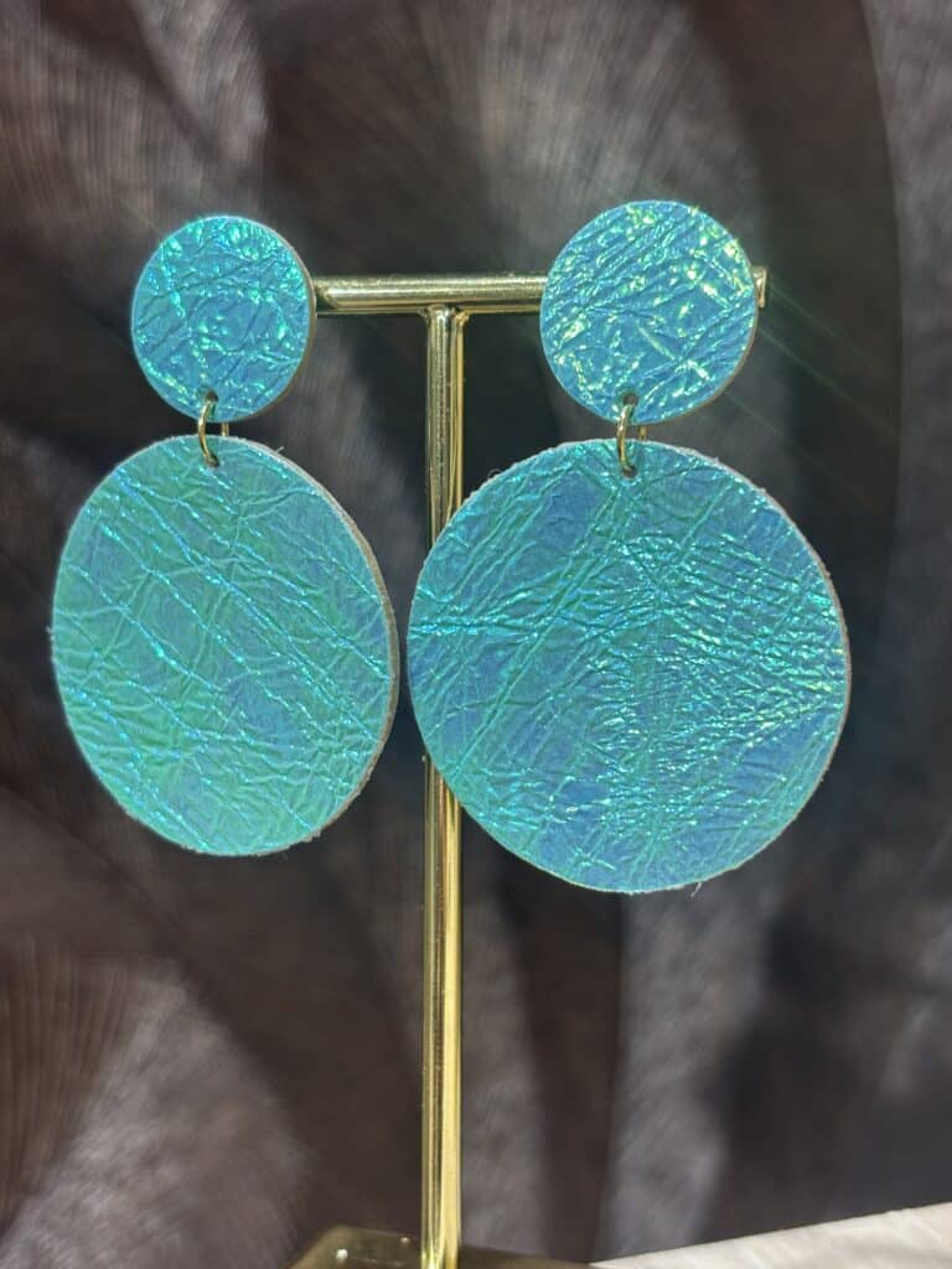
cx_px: 476
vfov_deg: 36.8
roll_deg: -0.8
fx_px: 1907
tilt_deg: -7.8
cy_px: 634
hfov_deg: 28.0
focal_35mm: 52
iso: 32
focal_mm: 5.96
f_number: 1.6
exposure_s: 1/50
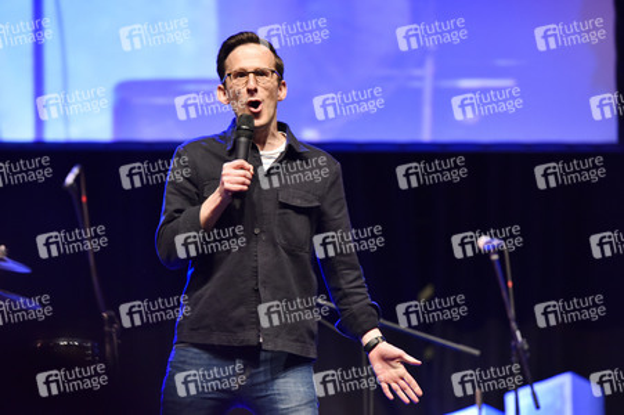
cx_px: 312
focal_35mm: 170
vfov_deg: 8.1
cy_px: 208
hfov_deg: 12.1
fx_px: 2944
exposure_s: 1/200
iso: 3200
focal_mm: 170
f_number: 4
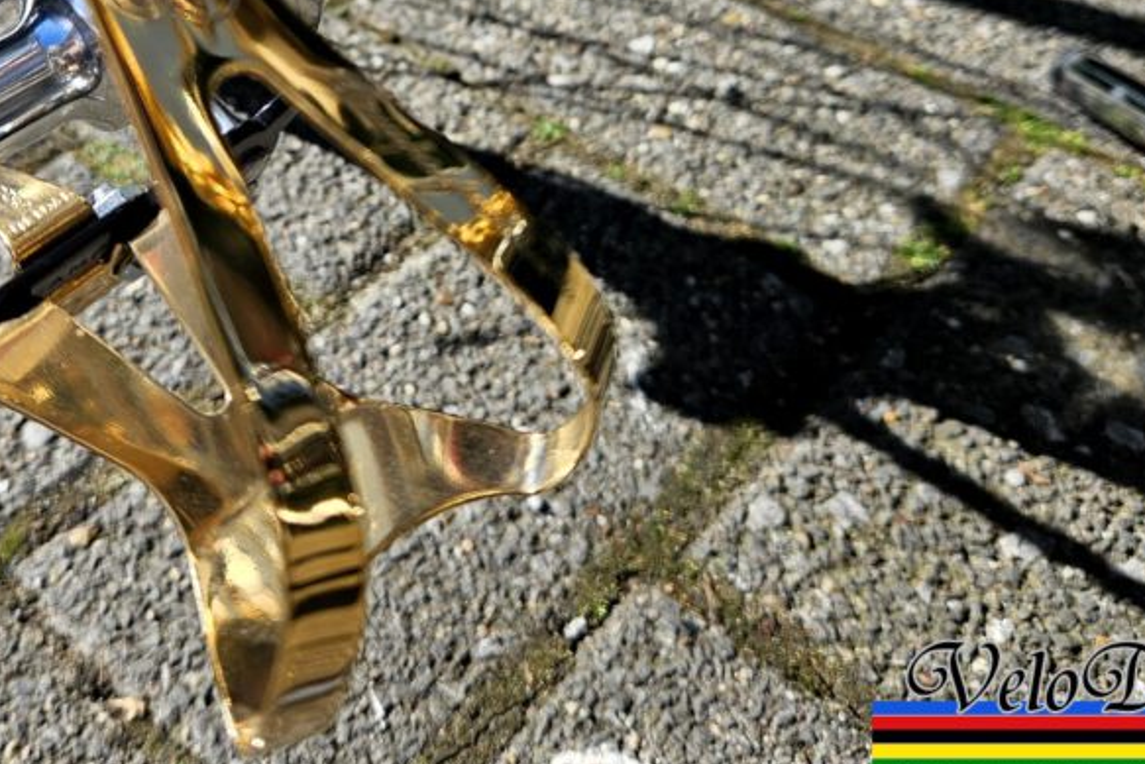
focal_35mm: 42
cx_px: 420
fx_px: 1336
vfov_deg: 30.3
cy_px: 53
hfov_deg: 45.9
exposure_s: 1/818
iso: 25
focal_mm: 5.4
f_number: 1.8
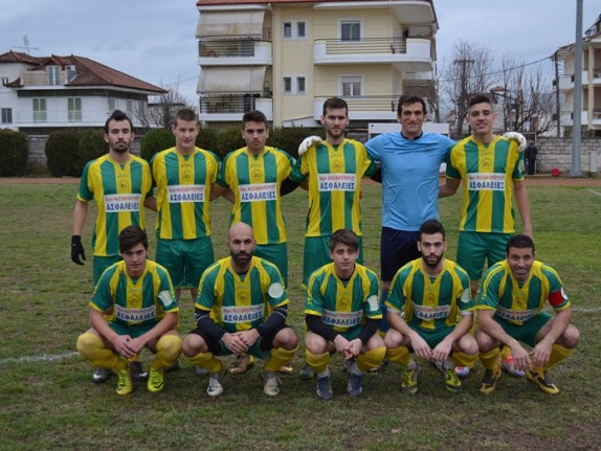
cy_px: 227
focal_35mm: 53
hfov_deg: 36.2
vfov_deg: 27.5
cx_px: 313
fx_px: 921
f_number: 4.8
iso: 640
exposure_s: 1/500
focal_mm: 32
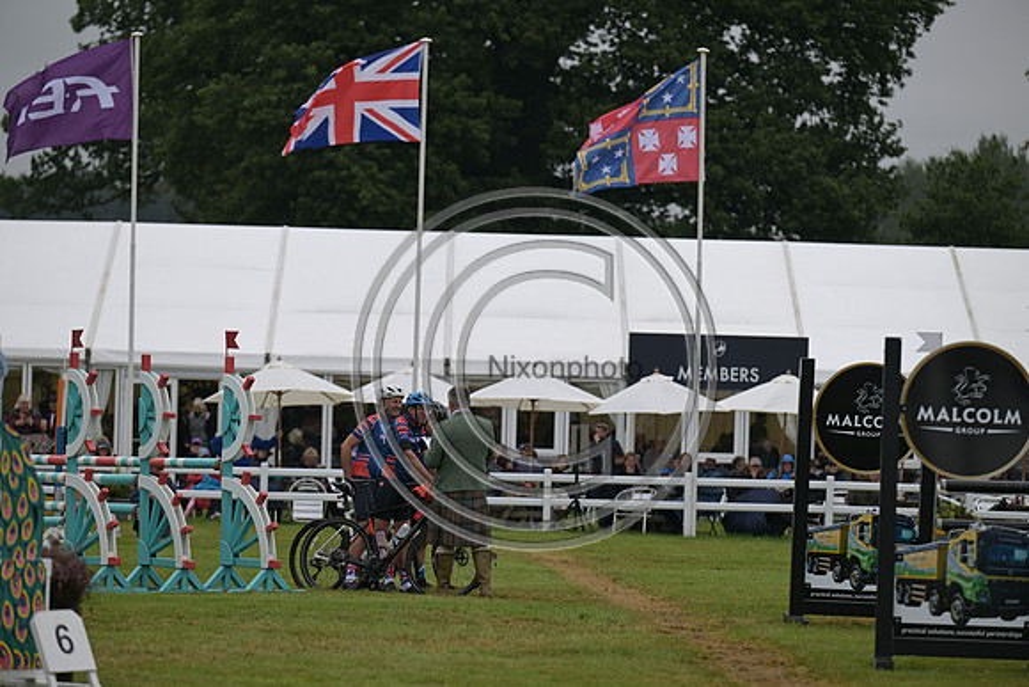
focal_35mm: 200
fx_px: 5718
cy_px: 344
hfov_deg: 10.3
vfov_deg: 6.9
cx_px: 514
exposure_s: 1/1250
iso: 360
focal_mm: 200
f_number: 4
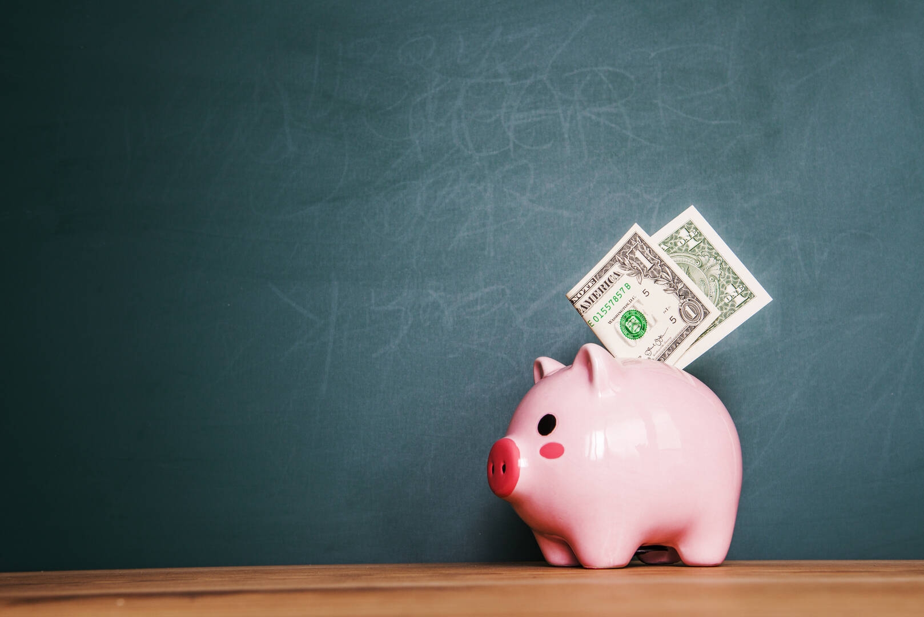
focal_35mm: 56
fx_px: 1438
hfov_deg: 35.6
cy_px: 308
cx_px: 462
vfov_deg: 24.2
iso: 250
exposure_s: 1/1.25
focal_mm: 56
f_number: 9
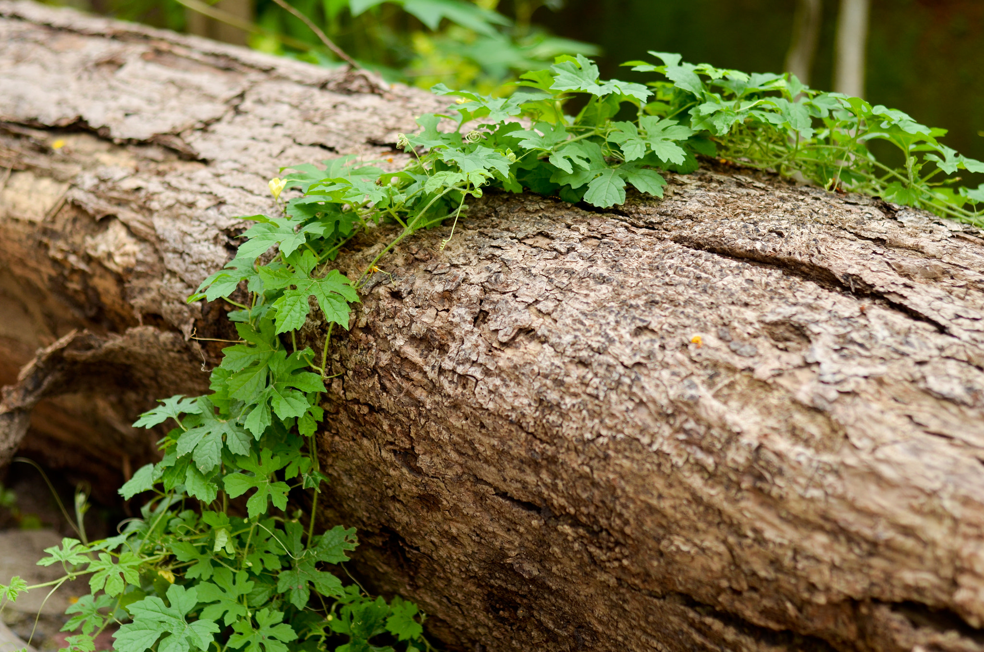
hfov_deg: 27.0
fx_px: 2046
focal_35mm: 75
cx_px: 492
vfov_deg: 18.1
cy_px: 326
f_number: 2.2
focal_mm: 50
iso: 100
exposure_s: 1/500
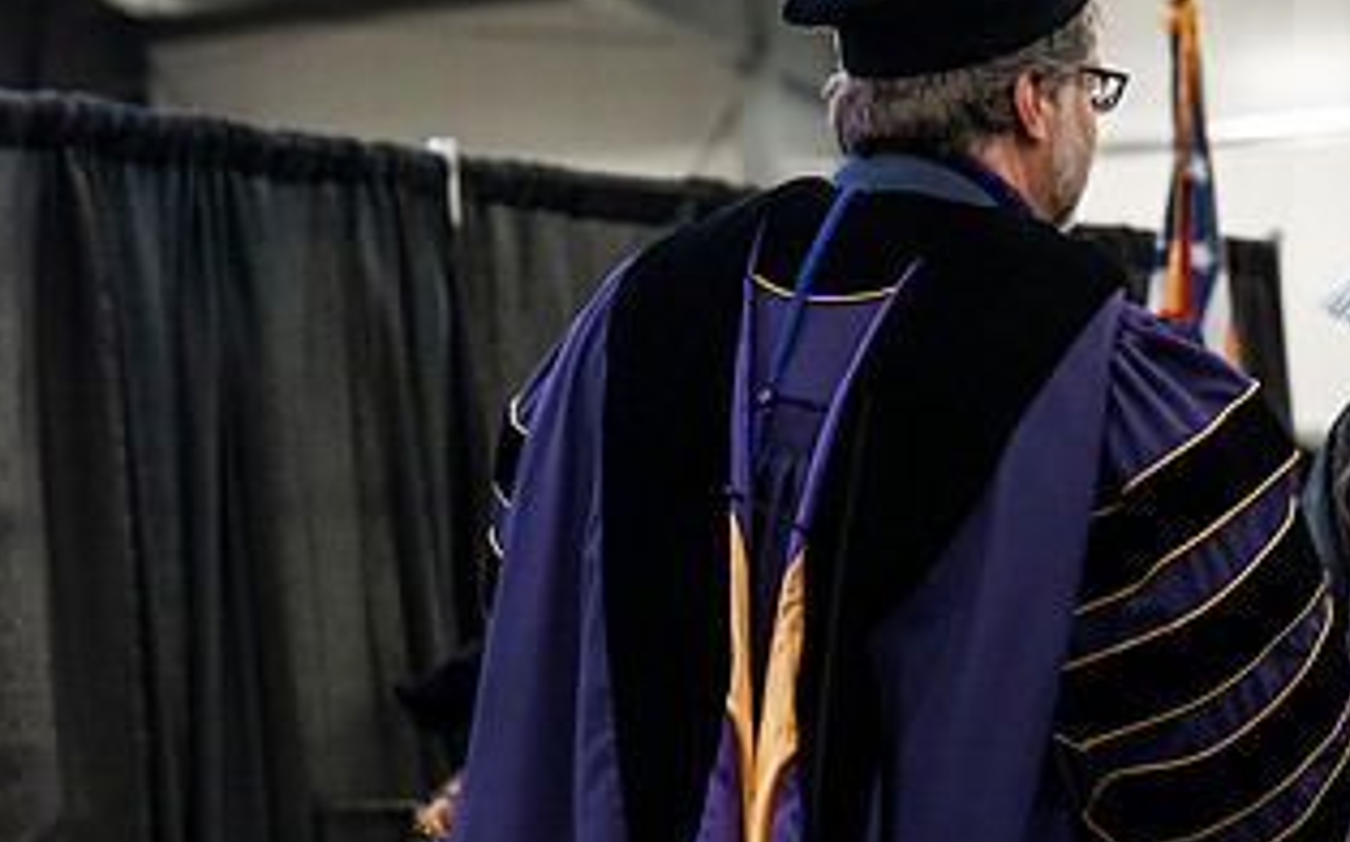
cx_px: 1165
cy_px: 453
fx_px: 5958
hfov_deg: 12.8
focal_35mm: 162
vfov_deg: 8.1
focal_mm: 86
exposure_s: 1/200
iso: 4000
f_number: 4.5
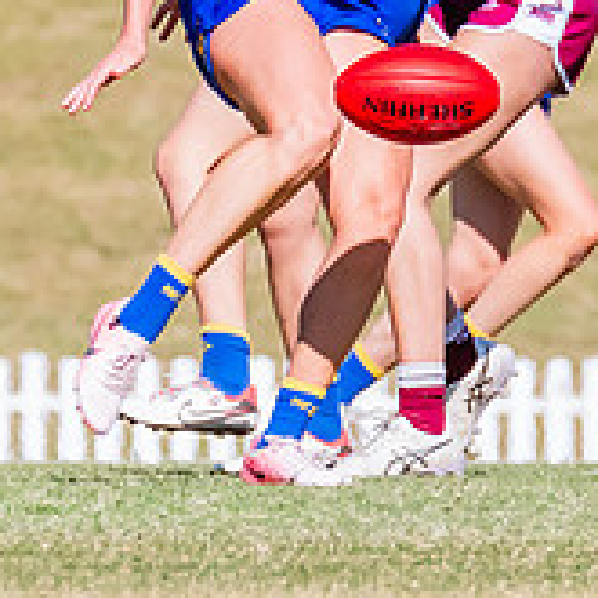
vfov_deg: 0.8
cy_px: 15
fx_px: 45246
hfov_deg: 0.8
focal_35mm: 2315
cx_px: 181
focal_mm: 420
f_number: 10
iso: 800
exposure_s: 1/1600
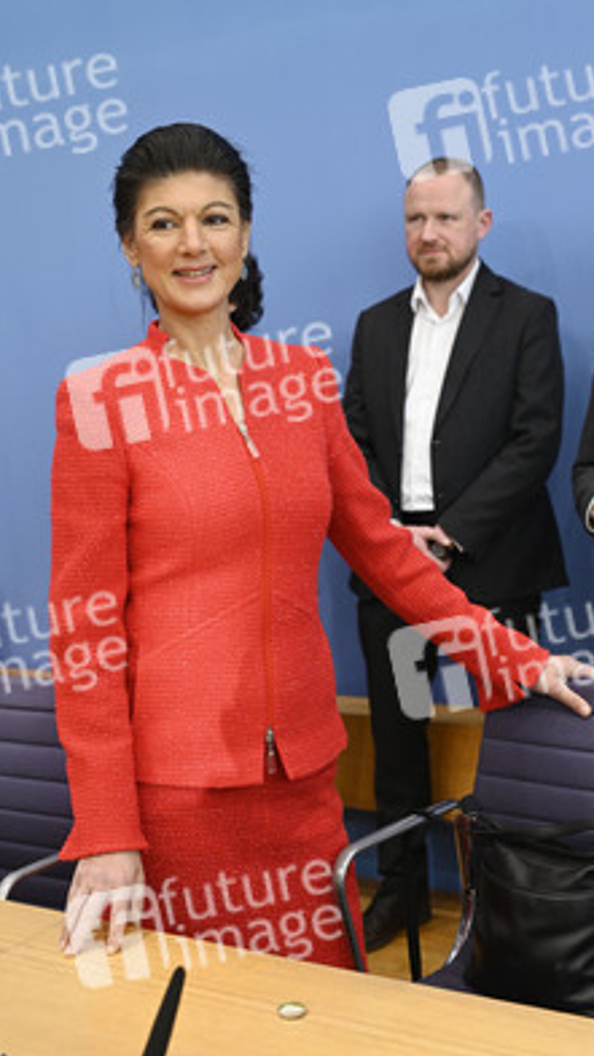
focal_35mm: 49
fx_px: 1372
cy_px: 521
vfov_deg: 42.1
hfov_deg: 24.4
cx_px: 282
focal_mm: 46
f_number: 4.5
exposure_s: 1/500
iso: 2000
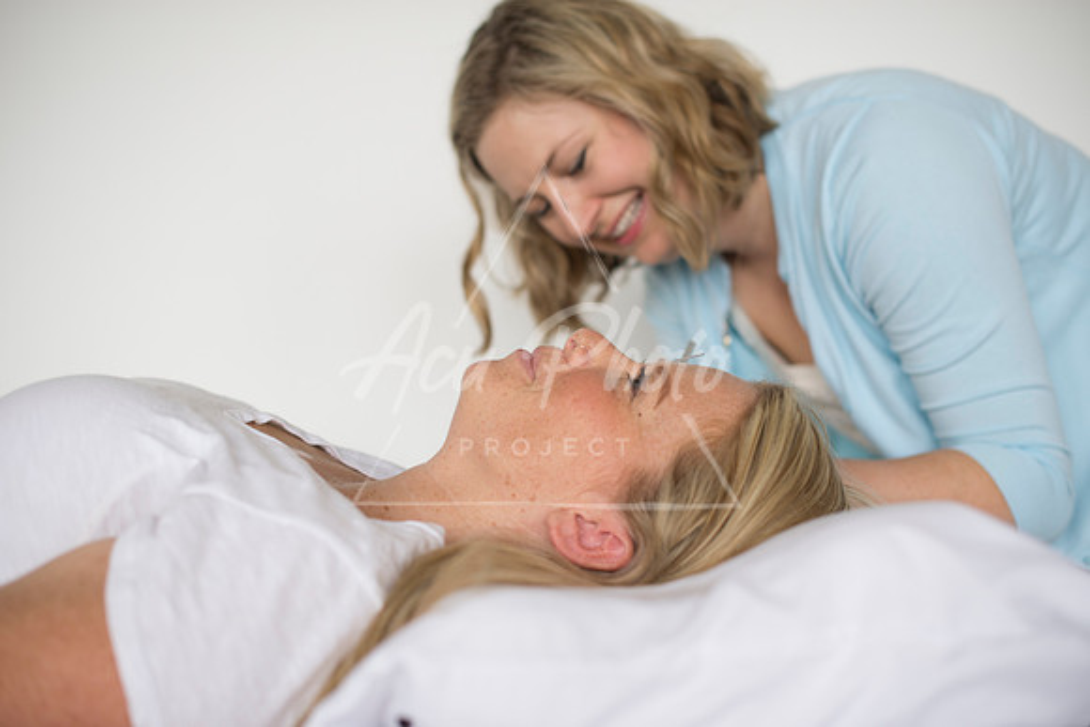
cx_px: 545
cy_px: 364
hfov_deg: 39.6
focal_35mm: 50
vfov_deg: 27.0
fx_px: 1514
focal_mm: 50
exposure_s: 1/320
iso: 200
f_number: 2.5
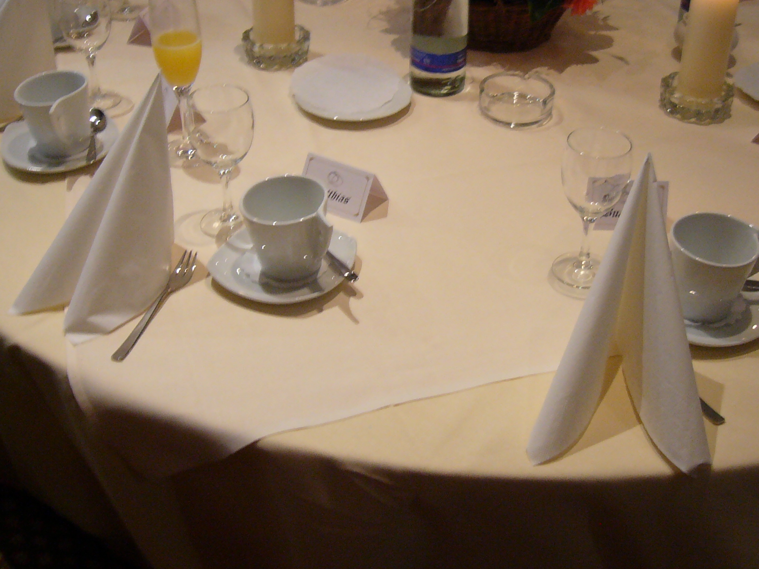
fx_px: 987
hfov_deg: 42.0
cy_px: 220
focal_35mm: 45
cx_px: 416
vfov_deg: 32.1
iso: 200
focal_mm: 5.8
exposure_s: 1/13
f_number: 2.8
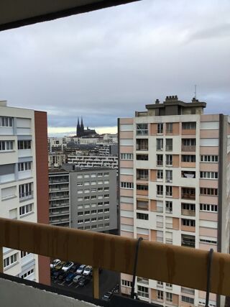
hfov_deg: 45.4
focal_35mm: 31
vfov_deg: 58.4
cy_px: 154
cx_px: 115
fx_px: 275
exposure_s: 1/144
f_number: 2.4
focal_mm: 3.3
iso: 25
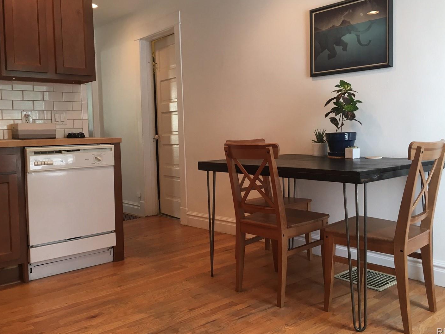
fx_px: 424
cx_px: 235
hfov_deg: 55.3
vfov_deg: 42.9
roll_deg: +1.5
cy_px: 148
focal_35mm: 33
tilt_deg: -2.4
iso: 50
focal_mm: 4.15
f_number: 2.2
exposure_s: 1/30
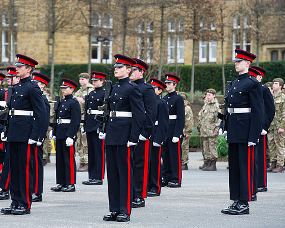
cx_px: 123
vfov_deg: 6.5
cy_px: 108
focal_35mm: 239
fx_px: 2016
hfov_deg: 8.1
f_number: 6.3
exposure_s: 1/250
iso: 640
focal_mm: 200
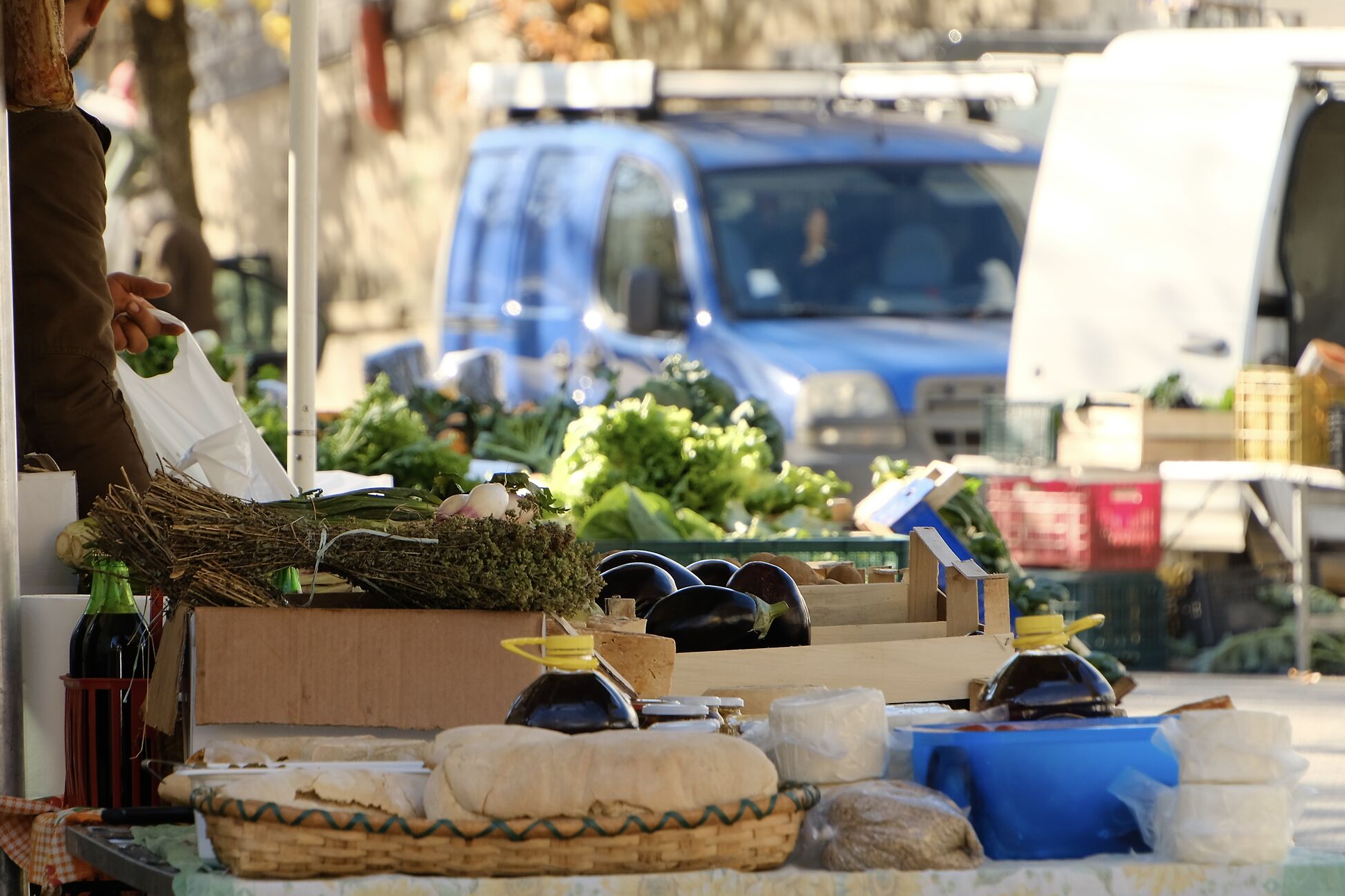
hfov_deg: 5.5
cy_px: 470
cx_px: 565
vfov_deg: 3.6
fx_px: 14120
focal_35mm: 378
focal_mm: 203
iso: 400
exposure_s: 1/125
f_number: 8
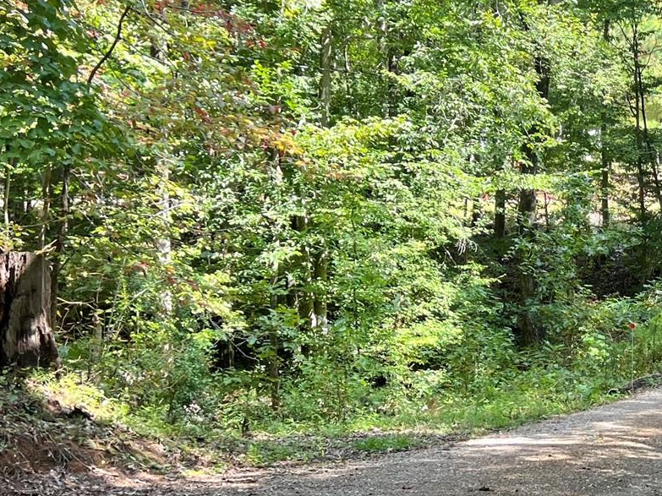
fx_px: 1300
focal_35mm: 68
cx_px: 638
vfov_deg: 21.6
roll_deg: +0.3
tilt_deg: -5.0
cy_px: 293
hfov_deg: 27.2
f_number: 1.5
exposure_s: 1/273
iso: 40
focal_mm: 5.7
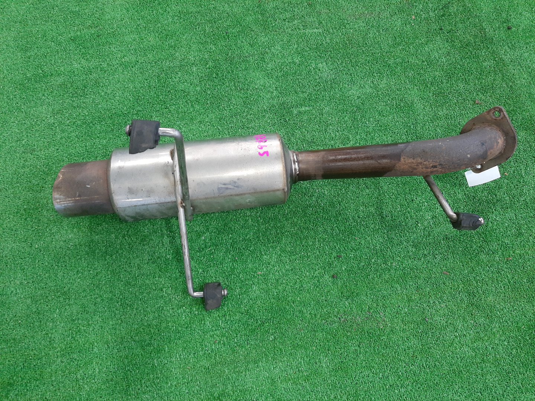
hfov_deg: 67.3
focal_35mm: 26
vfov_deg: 53.1
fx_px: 402
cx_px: 268
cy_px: 200
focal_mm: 3.93
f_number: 1.7
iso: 221
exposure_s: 1/50
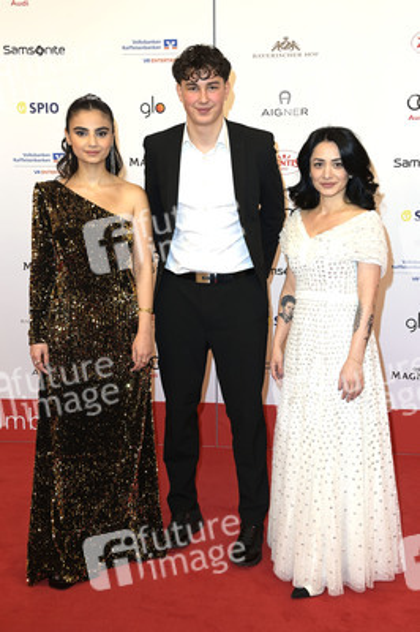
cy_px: 316
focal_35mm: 45
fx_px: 789
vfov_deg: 43.6
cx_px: 210
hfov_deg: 29.8
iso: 400
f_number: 6.3
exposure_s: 1/250
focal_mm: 45
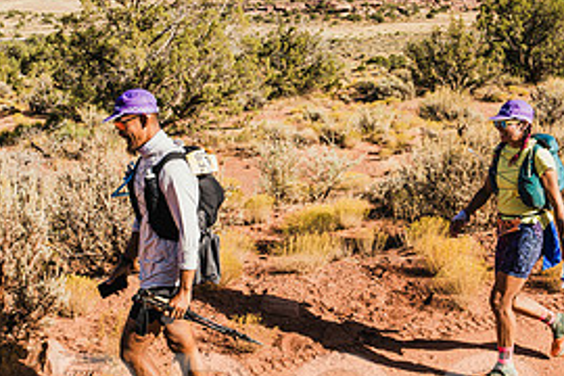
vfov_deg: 23.8
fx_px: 893
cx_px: 321
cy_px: 177
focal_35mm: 57
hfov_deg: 35.0
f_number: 5.6
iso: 100
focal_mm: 24
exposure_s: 1/250
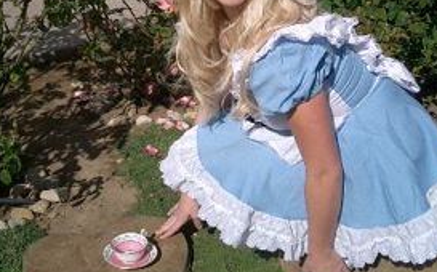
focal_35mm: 68
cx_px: 218
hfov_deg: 30.2
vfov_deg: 18.9
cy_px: 50
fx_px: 809
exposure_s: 1/2000
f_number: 4.2
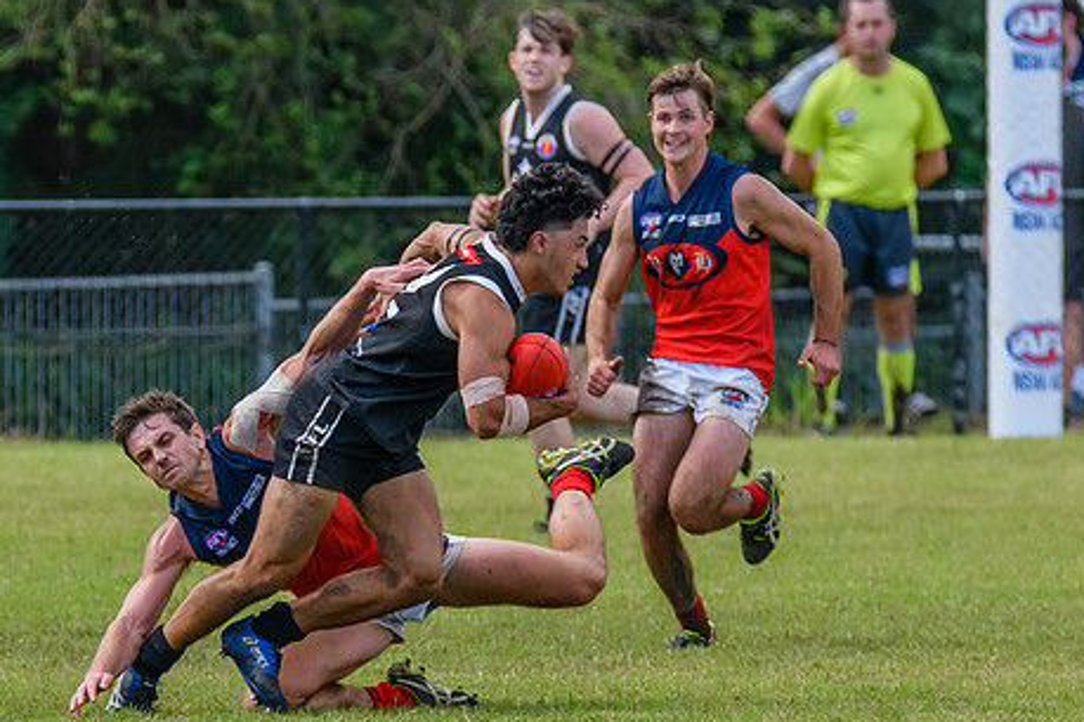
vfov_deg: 1.2
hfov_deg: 1.9
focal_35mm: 1109
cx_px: 233
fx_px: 33391
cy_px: 351
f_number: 6
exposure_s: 1/2000
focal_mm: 420
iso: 1800
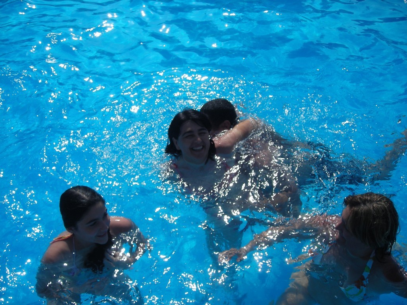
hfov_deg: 49.0
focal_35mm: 38
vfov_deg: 37.7
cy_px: 152
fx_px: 447
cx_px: 204
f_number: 6.4
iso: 50
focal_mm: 6.3
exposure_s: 1/364
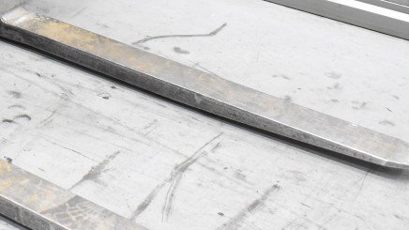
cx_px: -128
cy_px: -98
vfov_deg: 11.7
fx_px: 1078
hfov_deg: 19.7
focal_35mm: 99
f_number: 5
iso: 1600
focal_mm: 23
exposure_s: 1/25
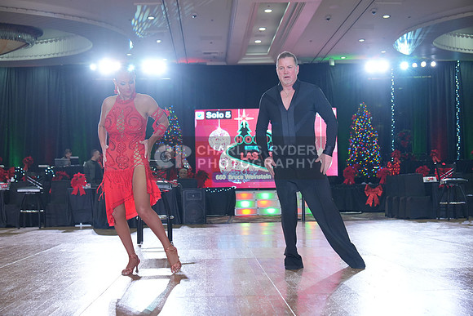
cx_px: 236
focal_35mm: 52
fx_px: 683
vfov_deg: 26.0
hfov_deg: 38.2
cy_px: 158
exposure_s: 1/400
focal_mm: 52
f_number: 4
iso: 1600
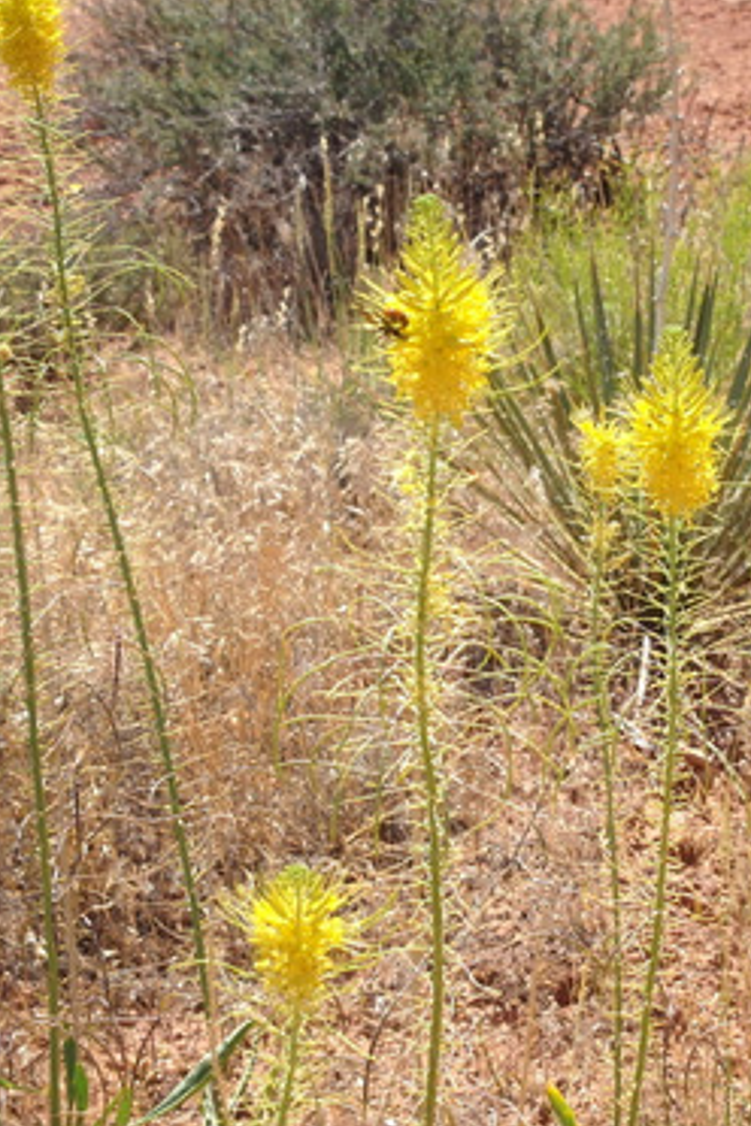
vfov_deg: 12.5
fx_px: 5163
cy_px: 561
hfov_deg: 8.3
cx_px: 627
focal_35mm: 165
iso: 125
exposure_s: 1/500
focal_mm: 21.2
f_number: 5.5
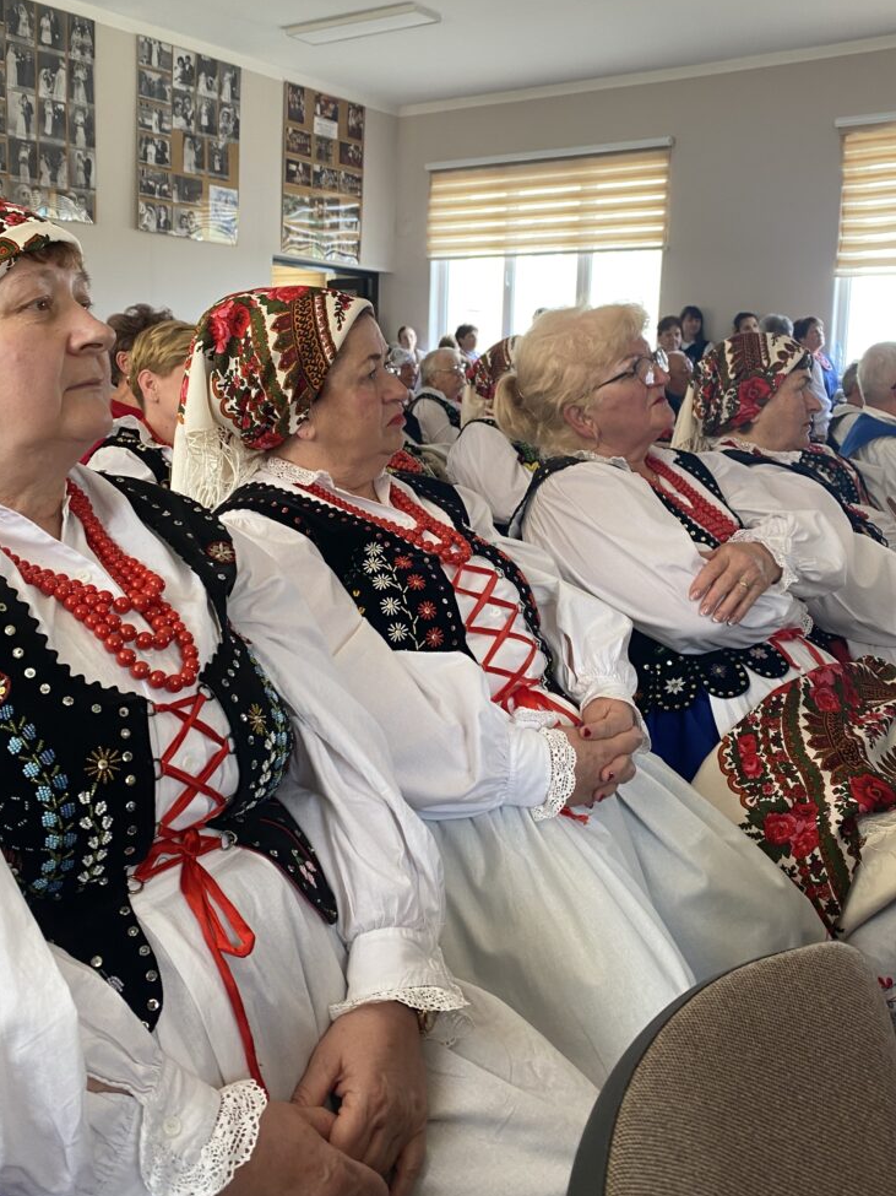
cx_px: 449
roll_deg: -2.5
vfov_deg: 56.7
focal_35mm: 32
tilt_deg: -7.3
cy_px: 526
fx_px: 1105
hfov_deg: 44.2
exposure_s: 1/50
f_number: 1.8
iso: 80
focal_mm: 4.25
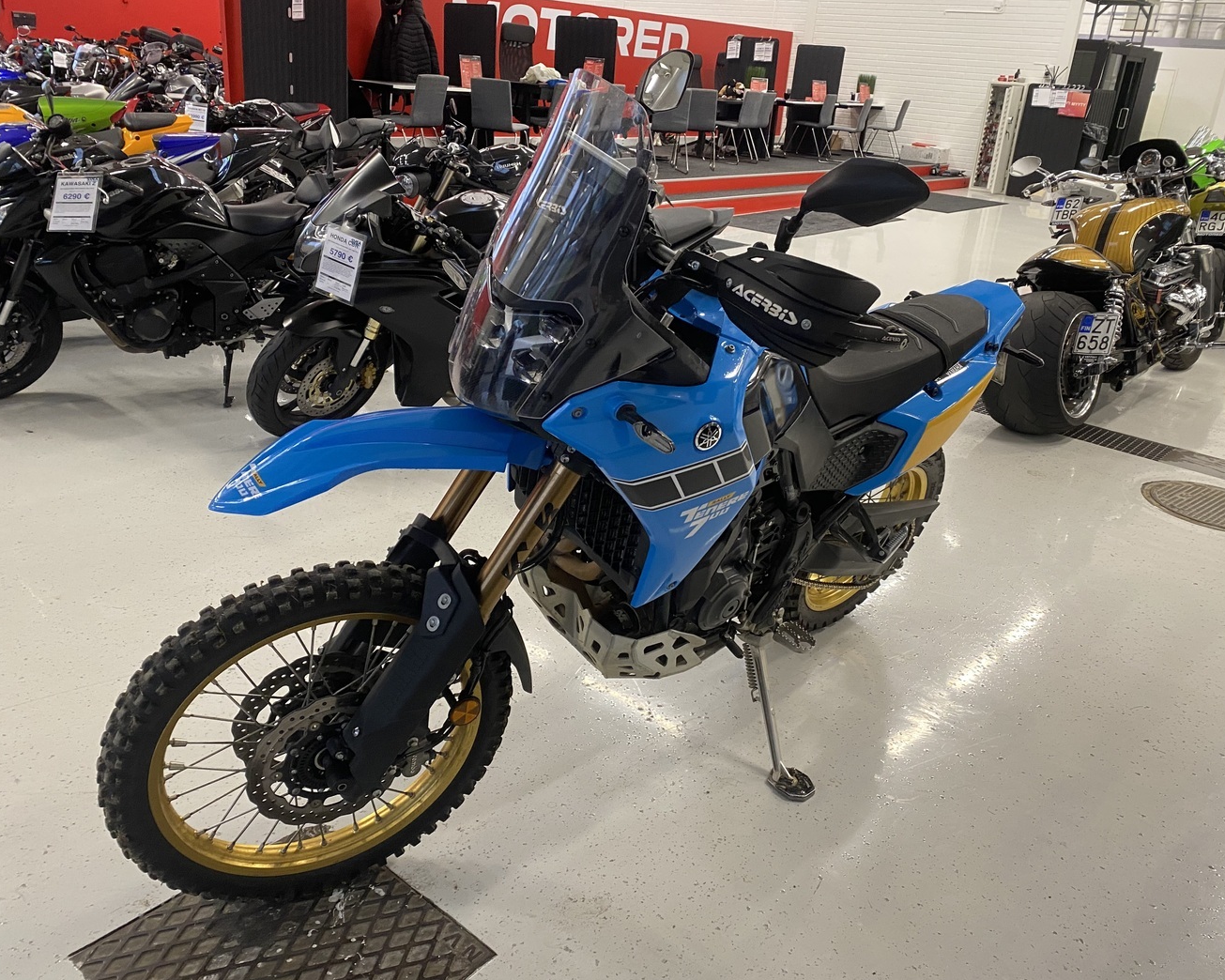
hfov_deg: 62.2
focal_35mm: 28
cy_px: 475
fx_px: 1015
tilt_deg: -21.2
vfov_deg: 51.5
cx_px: 607
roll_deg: -2.9
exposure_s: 1/50
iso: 125
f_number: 1.8
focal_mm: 4.25
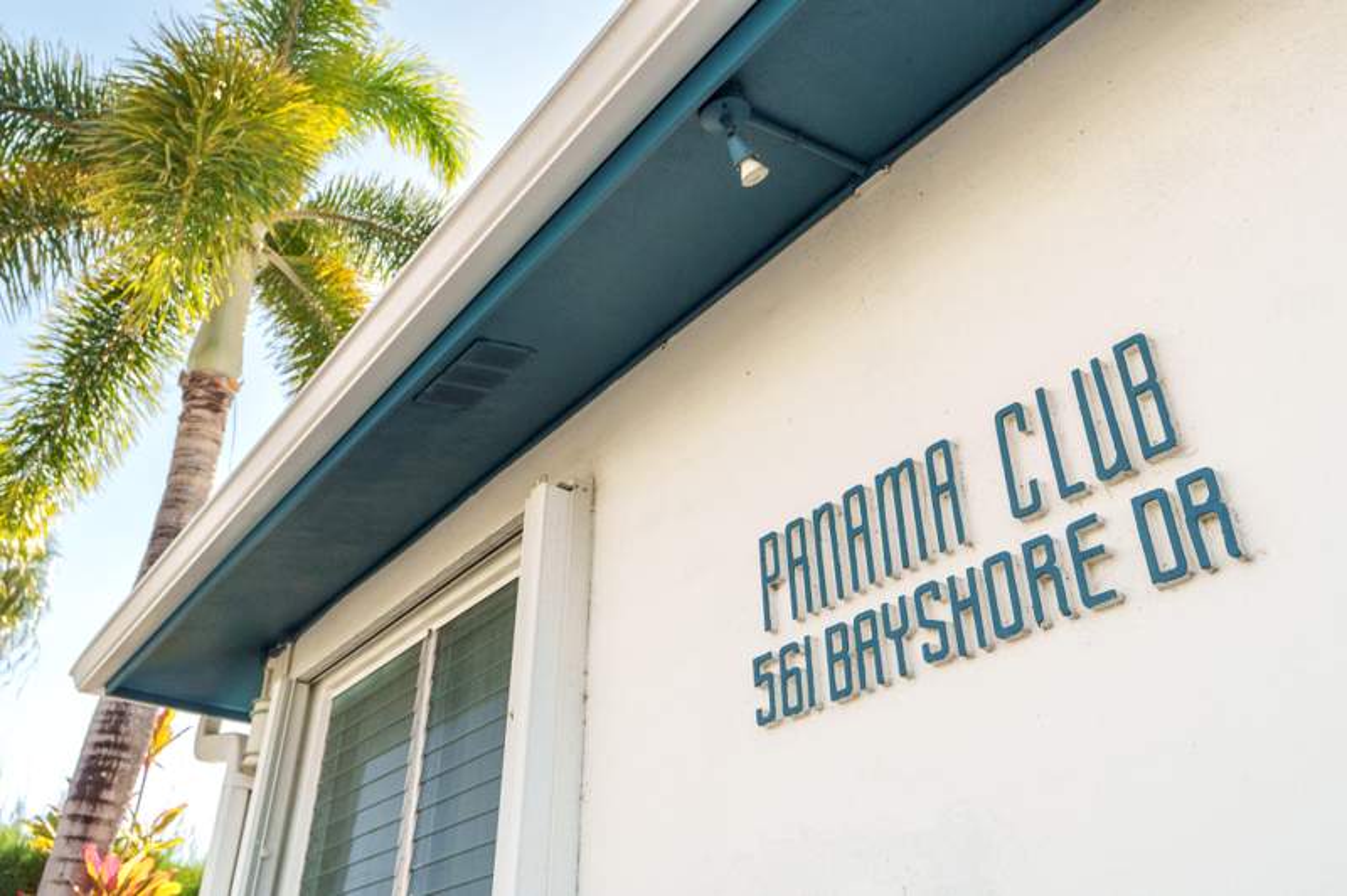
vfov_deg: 47.5
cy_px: 448
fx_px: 1019
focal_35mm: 27
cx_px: 674
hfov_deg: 66.9
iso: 320
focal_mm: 27
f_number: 6.3
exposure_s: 1/800
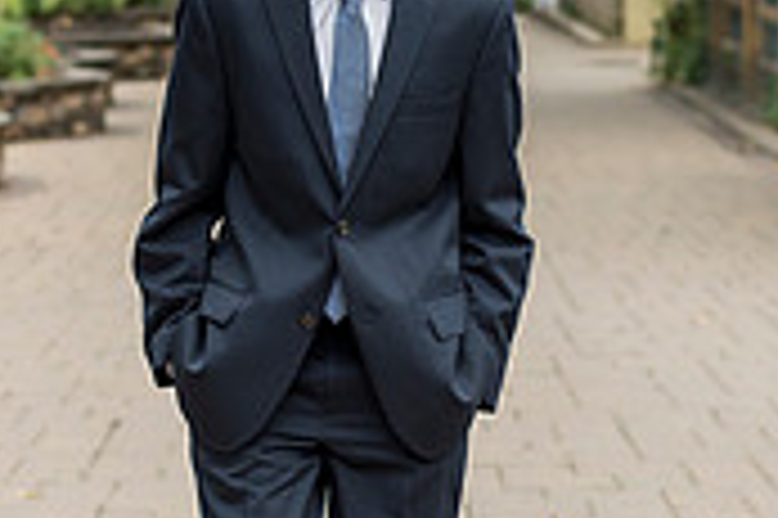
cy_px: 223
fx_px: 3627
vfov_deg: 8.2
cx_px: 333
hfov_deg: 12.2
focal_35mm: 168
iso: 400
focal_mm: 50
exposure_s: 1/1000
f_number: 2.8
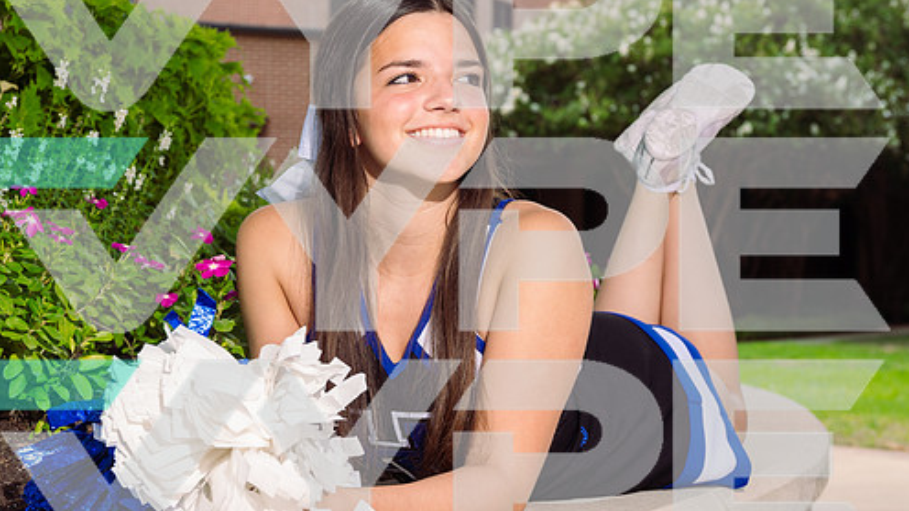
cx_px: 423
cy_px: 235
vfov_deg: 17.0
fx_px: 1711
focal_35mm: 71
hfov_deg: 29.7
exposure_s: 1/250
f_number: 7.1
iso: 320
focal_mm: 58
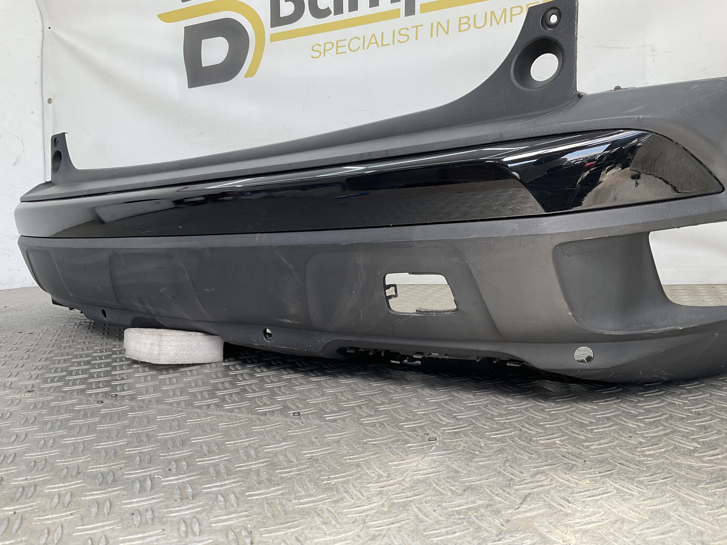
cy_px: 272
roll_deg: +1.1
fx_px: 609
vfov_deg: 48.2
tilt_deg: -6.7
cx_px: 364
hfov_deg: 61.7
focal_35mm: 29
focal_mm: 3
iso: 16
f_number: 1.8
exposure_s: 1/118
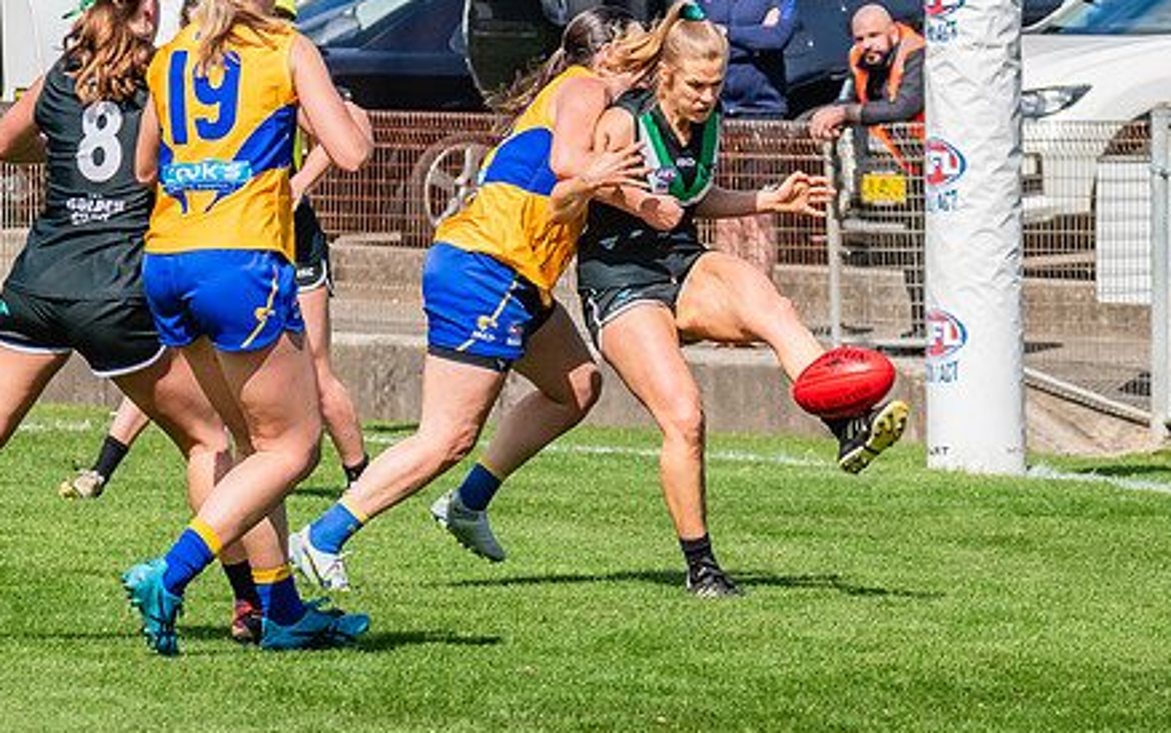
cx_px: 595
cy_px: 329
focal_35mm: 494
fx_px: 15769
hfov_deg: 4.3
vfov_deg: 2.7
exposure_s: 1/1600
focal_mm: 210
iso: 800
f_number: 10
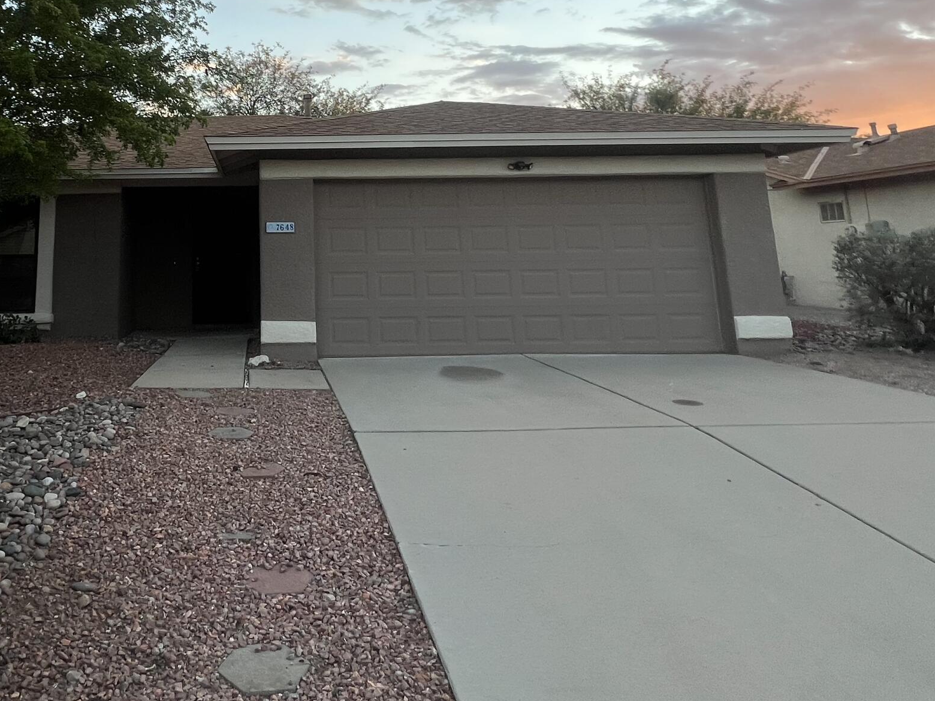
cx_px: 253
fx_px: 675
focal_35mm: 25
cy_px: 121
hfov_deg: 65.8
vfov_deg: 50.8
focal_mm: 1.57
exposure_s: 1/105
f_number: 1.8
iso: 32
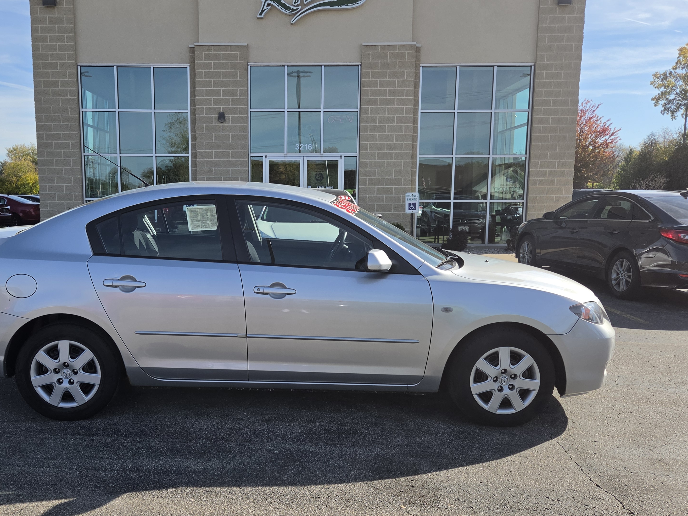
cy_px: 277
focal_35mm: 32
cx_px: 282
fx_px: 636
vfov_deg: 44.1
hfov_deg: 56.5
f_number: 1.8
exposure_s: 1/4273
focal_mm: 5.4
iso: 80
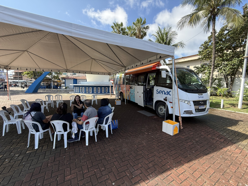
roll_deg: -0.9
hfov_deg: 102.1
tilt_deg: -5.1
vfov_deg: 85.7
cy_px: 93
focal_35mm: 14
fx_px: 100
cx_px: 124
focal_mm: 2.22
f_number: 2.2
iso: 64
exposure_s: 1/535
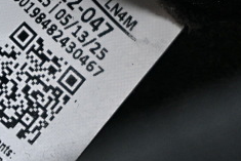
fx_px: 1708
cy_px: 17
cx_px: 7
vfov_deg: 5.4
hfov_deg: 8.0
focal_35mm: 255
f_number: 6.3
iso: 560
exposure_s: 1/125
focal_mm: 50
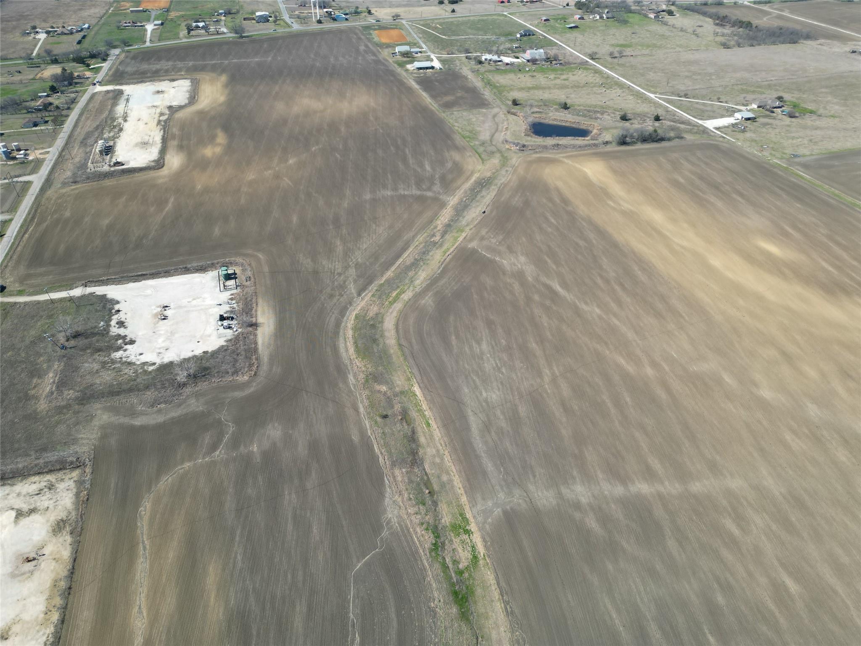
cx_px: 430
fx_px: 597
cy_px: 323
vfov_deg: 56.8
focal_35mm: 24
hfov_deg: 71.6
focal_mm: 6.72
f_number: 1.7
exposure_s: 1/2000
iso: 100
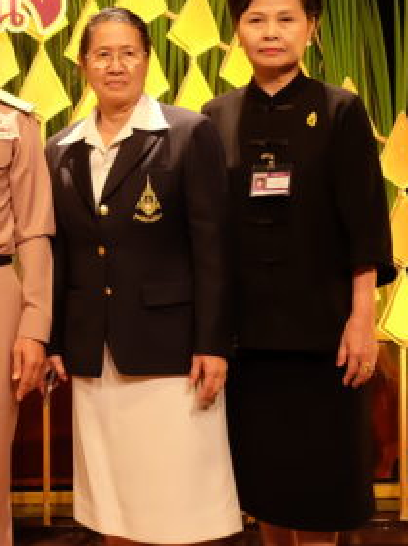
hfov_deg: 18.5
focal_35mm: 72
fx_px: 1133
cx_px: -168
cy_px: 88
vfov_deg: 26.4
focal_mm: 19.2
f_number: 4.5
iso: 500
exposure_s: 1/30
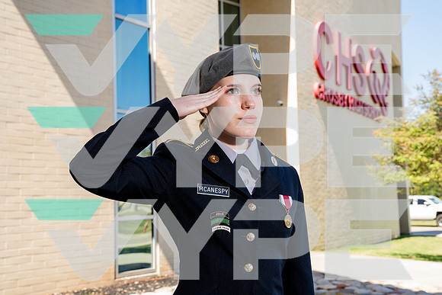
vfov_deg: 26.0
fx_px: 639
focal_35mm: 52
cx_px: 221
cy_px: 148
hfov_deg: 38.2
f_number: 8
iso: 200
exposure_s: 1/125
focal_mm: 52
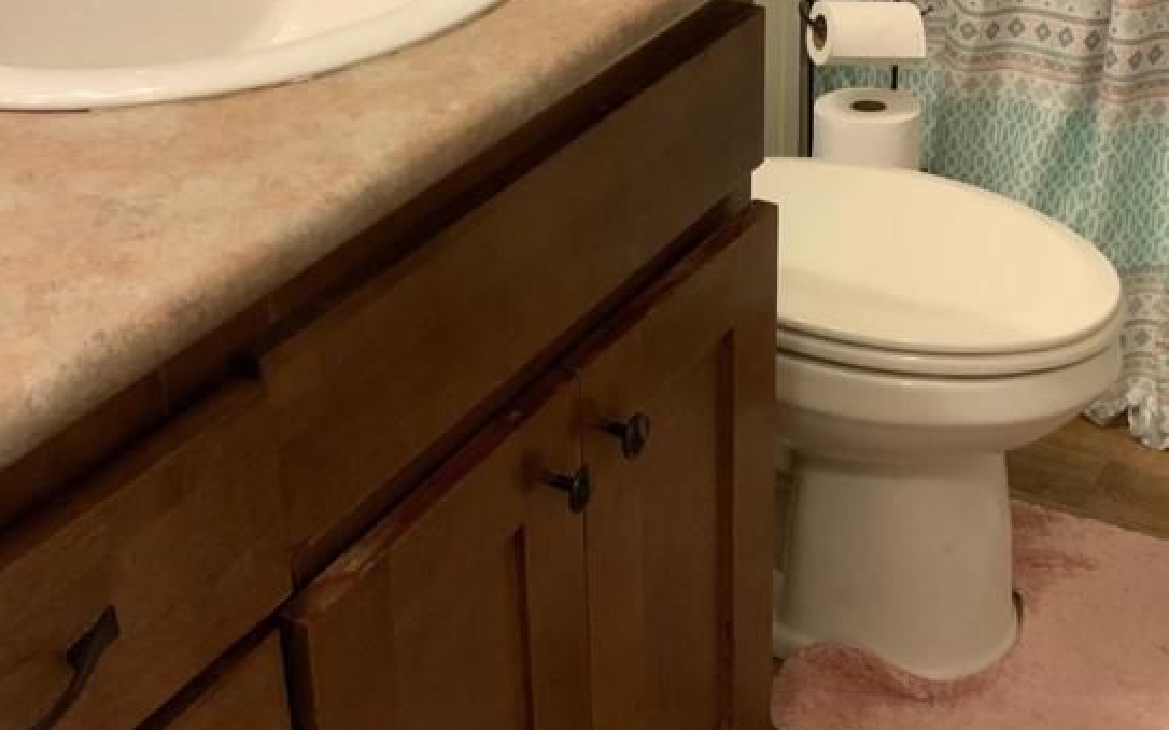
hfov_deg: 35.1
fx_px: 1847
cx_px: 635
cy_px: 157
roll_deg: +1.9
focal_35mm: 58
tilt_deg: -26.3
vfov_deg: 22.1
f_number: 1.8
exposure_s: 1/60
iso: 125
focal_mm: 3
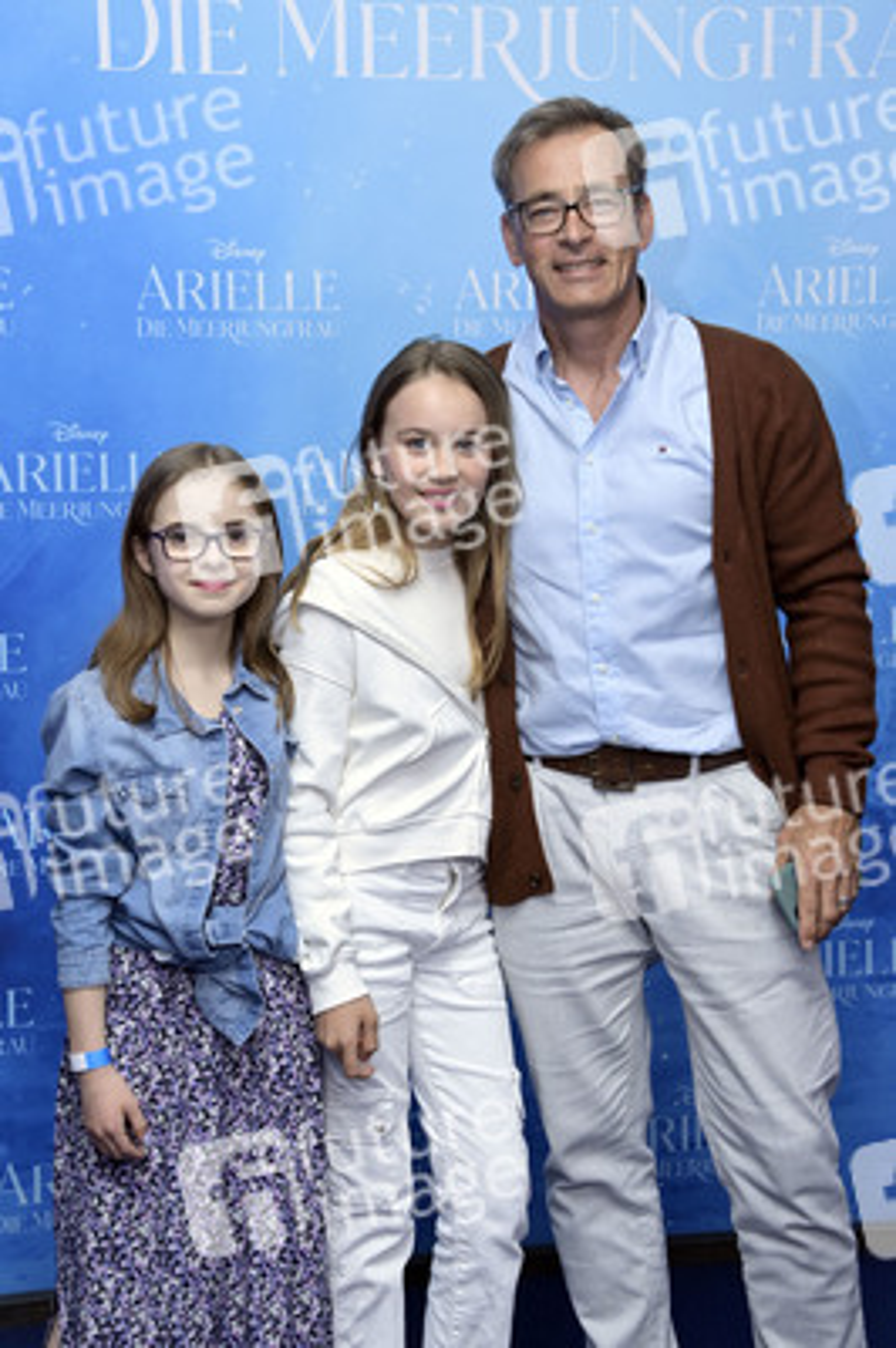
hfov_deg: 21.9
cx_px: 448
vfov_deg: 32.4
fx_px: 2319
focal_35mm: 62
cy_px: 674
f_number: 5.6
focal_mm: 62
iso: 2000
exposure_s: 1/250
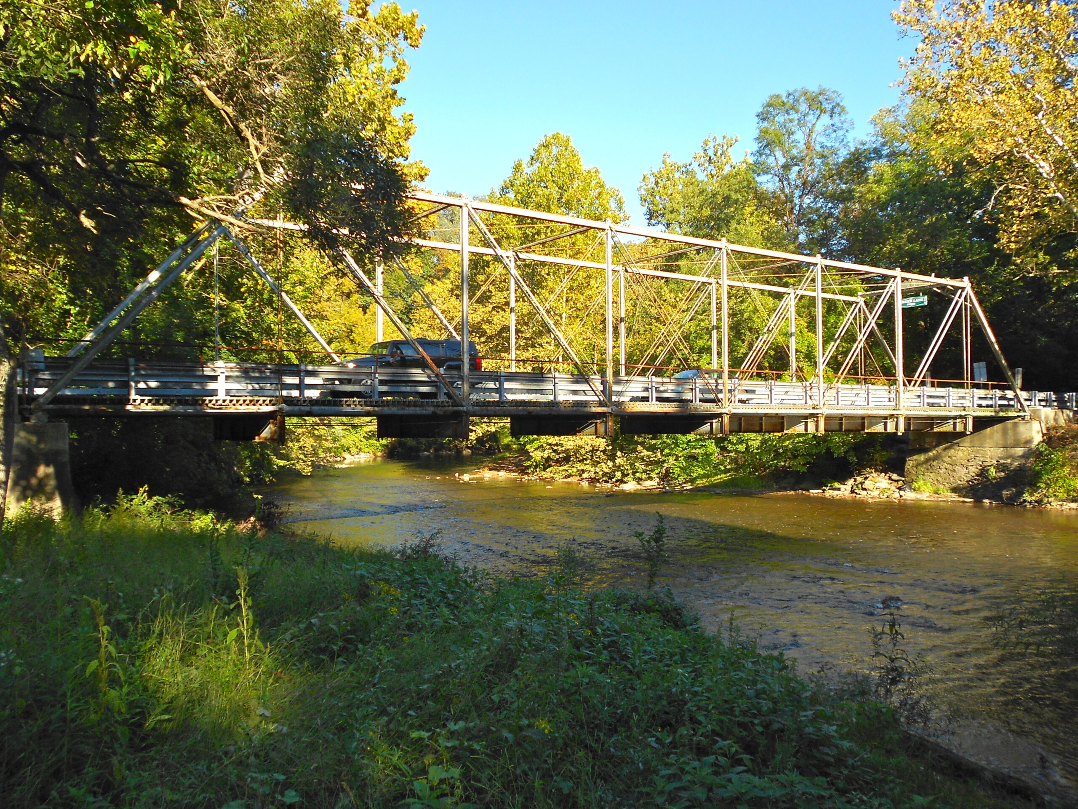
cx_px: 539
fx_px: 810
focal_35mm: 26
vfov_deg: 53.1
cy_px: 404
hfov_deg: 67.3
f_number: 3.2
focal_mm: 4.6
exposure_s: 1/250
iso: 80
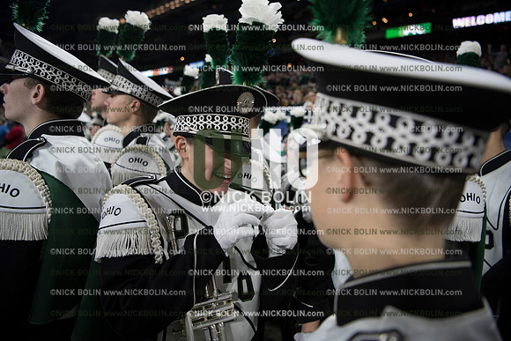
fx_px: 341
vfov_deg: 53.2
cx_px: 256
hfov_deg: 73.7
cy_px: 170
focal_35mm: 24
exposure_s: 1/1000
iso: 1250
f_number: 2.8
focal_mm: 24
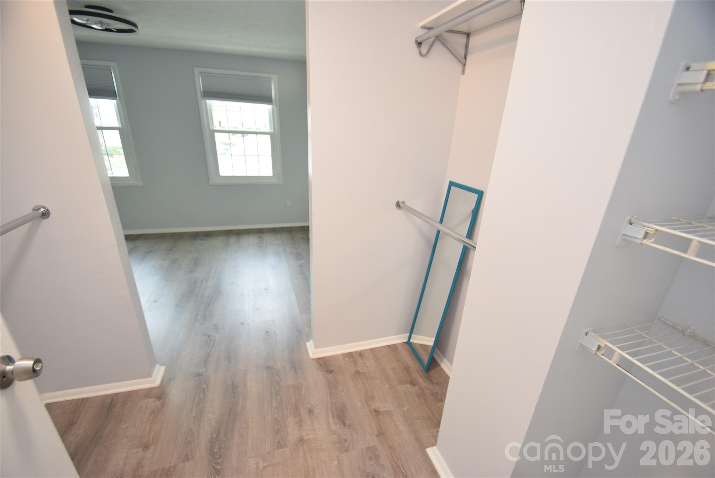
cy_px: 239
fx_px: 298
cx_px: 358
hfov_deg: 100.4
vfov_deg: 77.4
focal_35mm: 15
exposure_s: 1/100
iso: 800
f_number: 5
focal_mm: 10
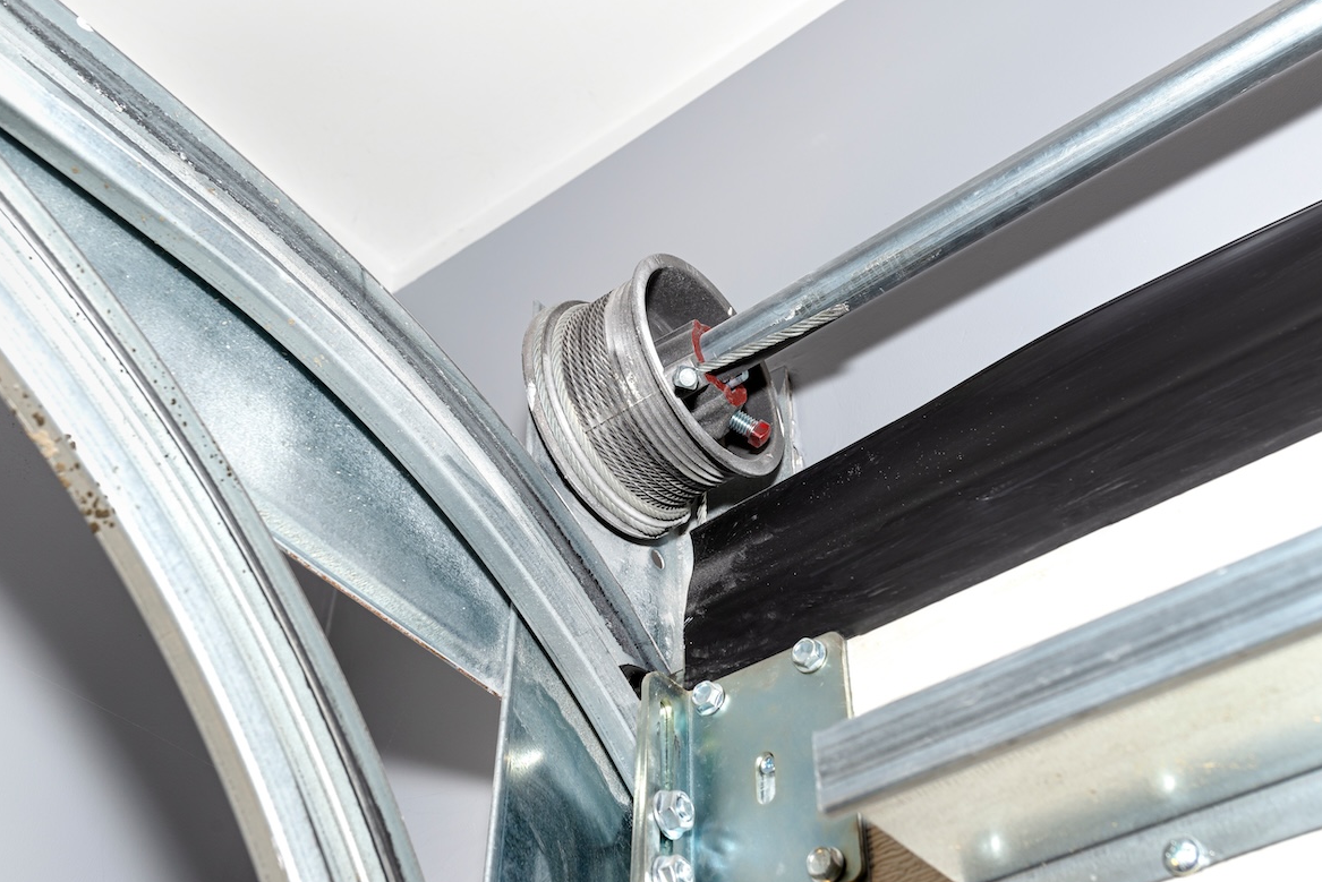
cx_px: 645
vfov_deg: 31.9
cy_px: 391
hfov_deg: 46.4
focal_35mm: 42
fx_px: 1543
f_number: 8
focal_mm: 35
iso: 100
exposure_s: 1/60
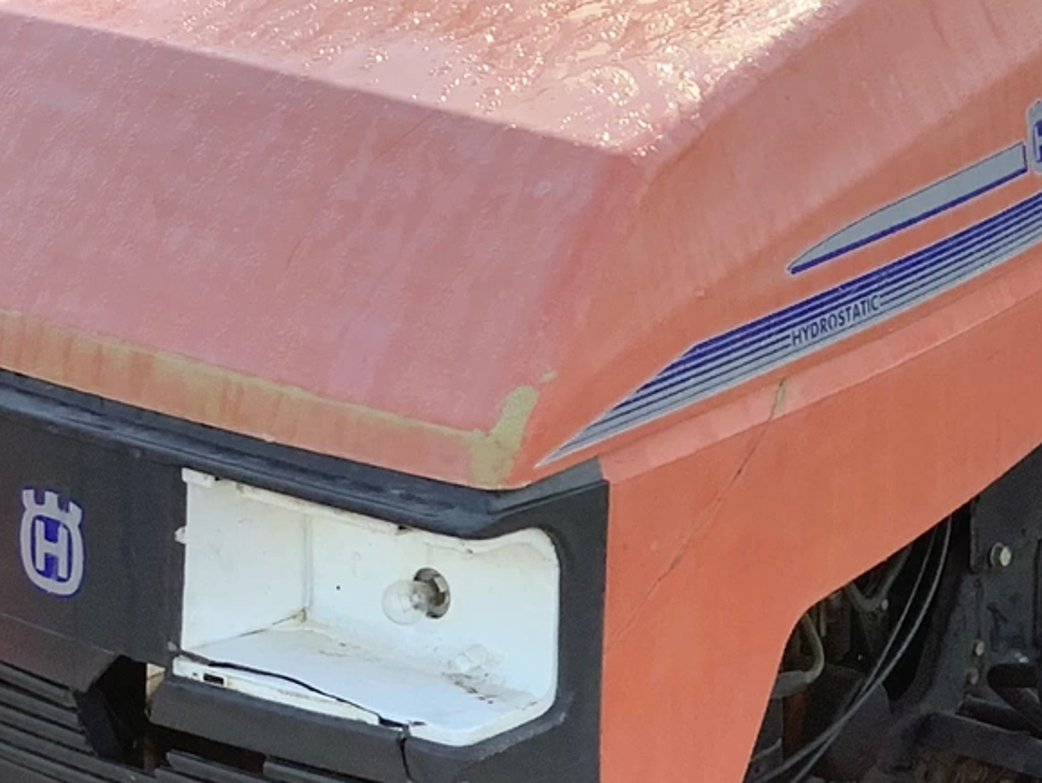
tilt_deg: -22.4
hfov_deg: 18.0
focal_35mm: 107
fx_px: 3223
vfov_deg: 13.7
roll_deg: +0.4
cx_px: 999
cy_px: 711
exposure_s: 1/177
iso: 25
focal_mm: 3.3
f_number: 2.4
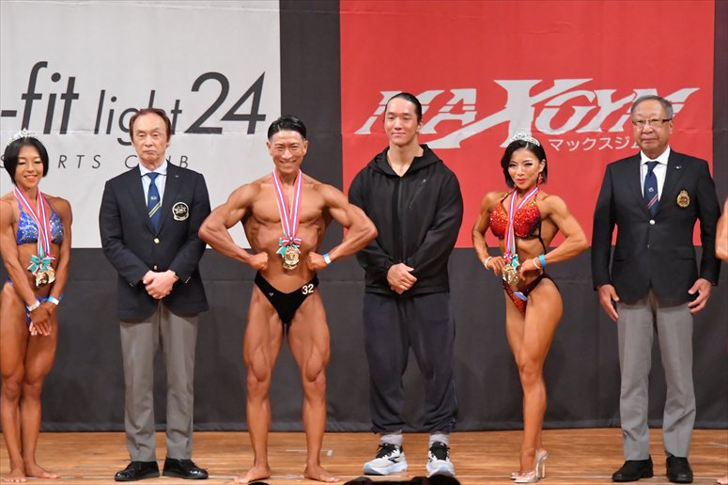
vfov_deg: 5.4
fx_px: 5154
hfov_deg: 8.1
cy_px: 242
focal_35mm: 255
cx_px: 364
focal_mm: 170
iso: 10000
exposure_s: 1/400
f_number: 5.6
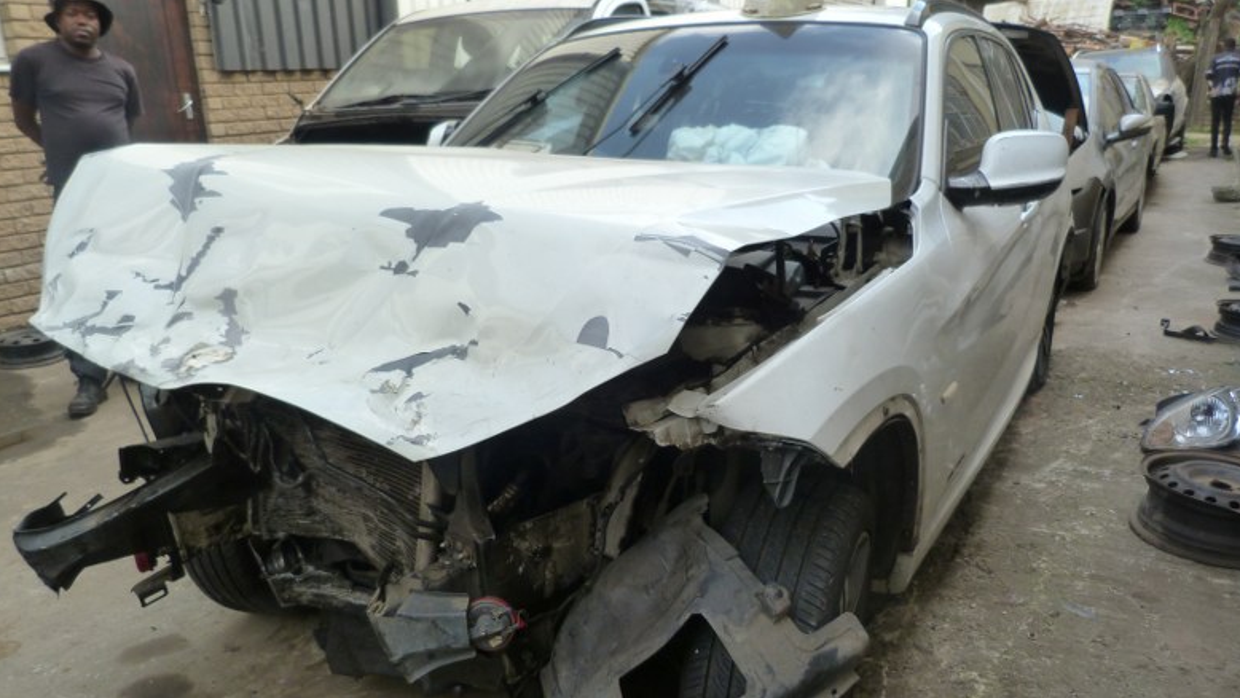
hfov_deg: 67.9
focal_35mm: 28
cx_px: 633
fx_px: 921
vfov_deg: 41.4
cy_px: 413
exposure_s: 1/125
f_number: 2.8
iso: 125
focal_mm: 4.5
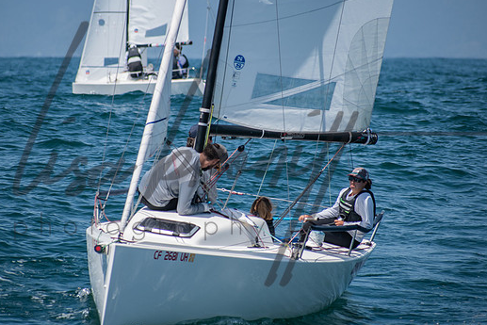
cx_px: 223
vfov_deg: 3.3
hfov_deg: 4.9
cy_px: 156
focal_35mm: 420
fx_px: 5683
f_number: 6.3
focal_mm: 230
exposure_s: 1/1000
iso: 200
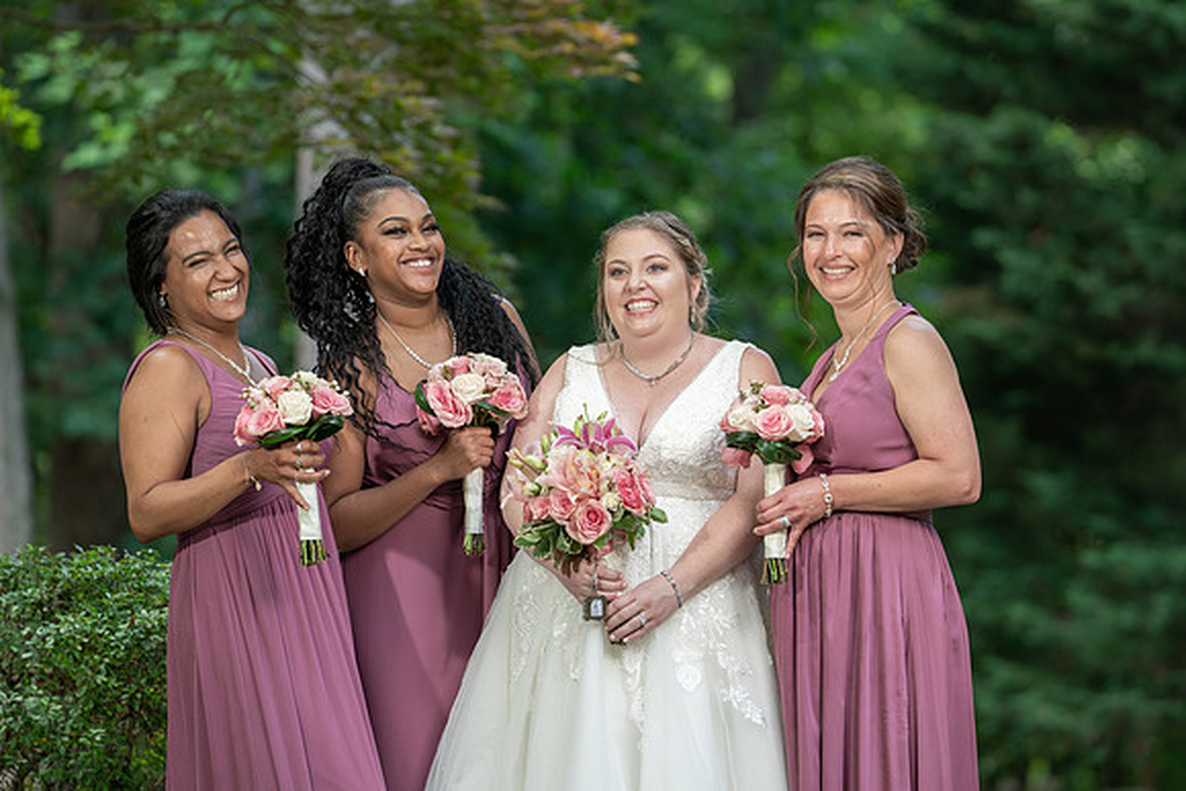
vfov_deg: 7.0
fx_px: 6487
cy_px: 379
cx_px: 618
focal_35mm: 197
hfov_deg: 10.4
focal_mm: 189
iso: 400
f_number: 4
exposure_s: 1/200
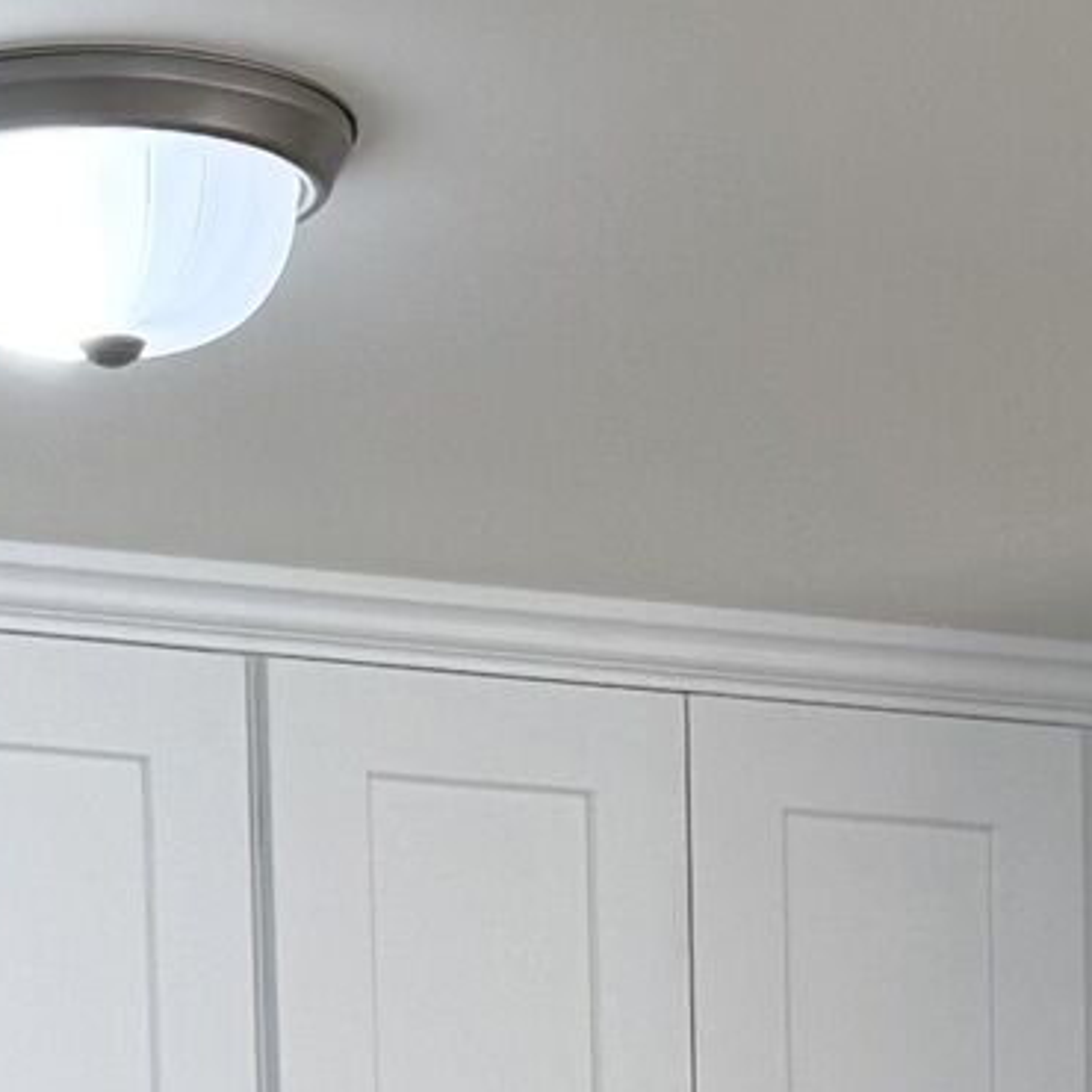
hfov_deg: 9.9
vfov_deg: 8.8
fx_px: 6282
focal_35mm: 176
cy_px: 2824
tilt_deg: -5.1
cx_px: 812
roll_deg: +0.8
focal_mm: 6.76
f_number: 1.78
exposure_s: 1/120
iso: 80
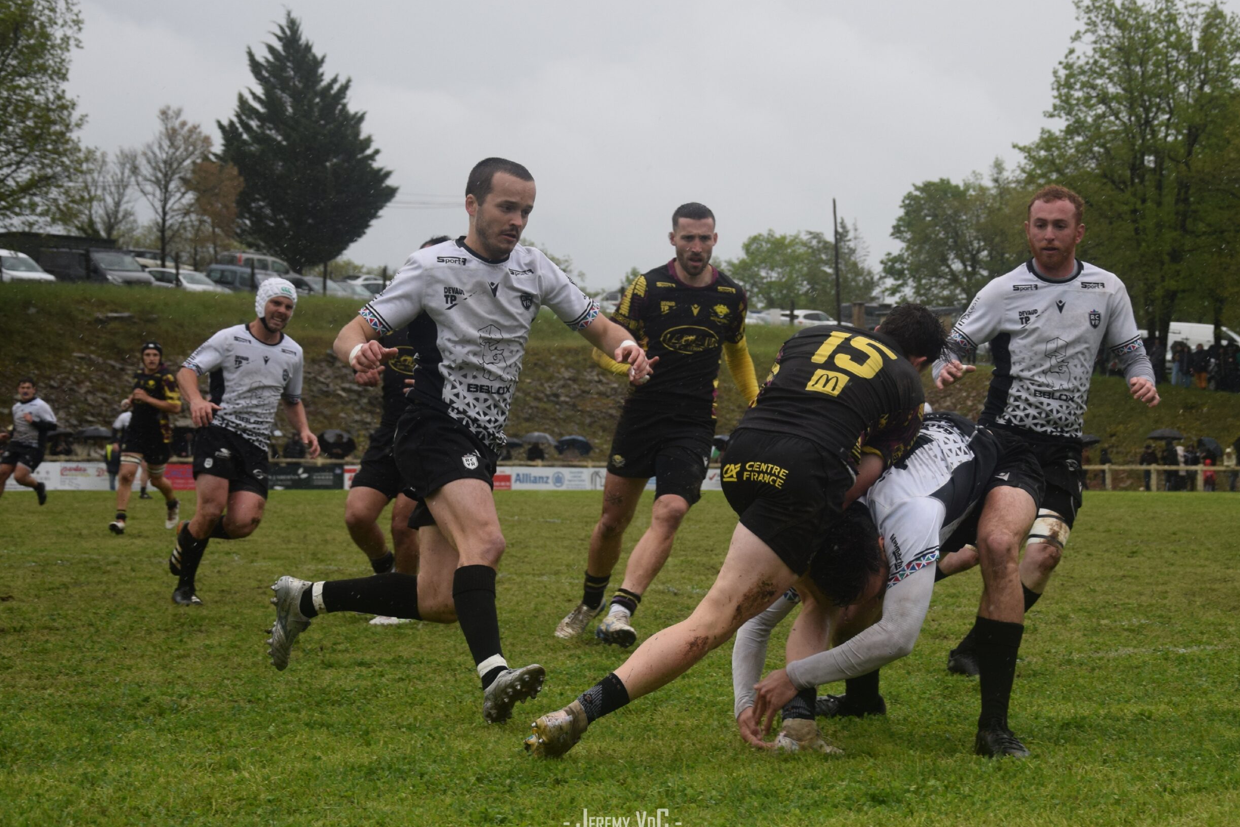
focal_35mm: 63
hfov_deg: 31.9
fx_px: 2170
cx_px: 642
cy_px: 415
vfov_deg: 21.6
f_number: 4.5
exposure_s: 1/1250
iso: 400
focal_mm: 40
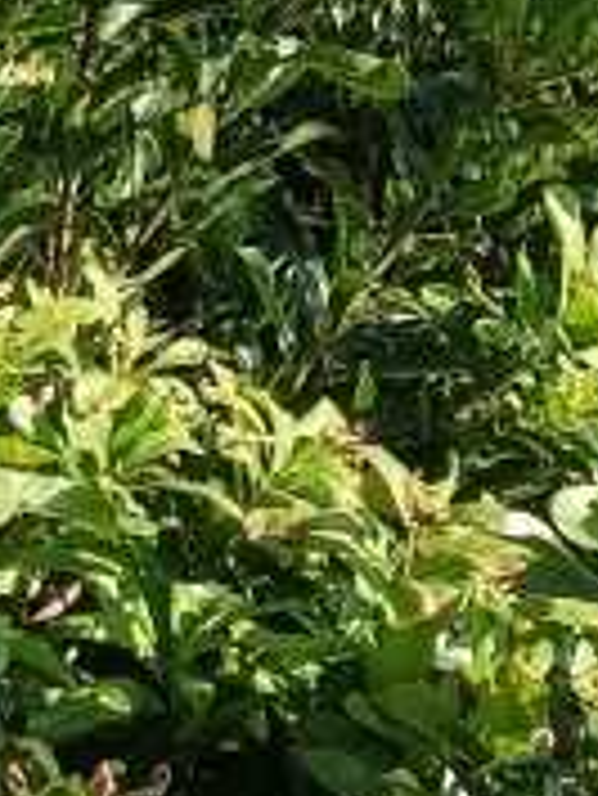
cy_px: 349
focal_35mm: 163
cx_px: -121
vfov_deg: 12.1
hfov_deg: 9.0
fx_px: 3750
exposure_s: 1/900
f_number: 1.8
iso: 388
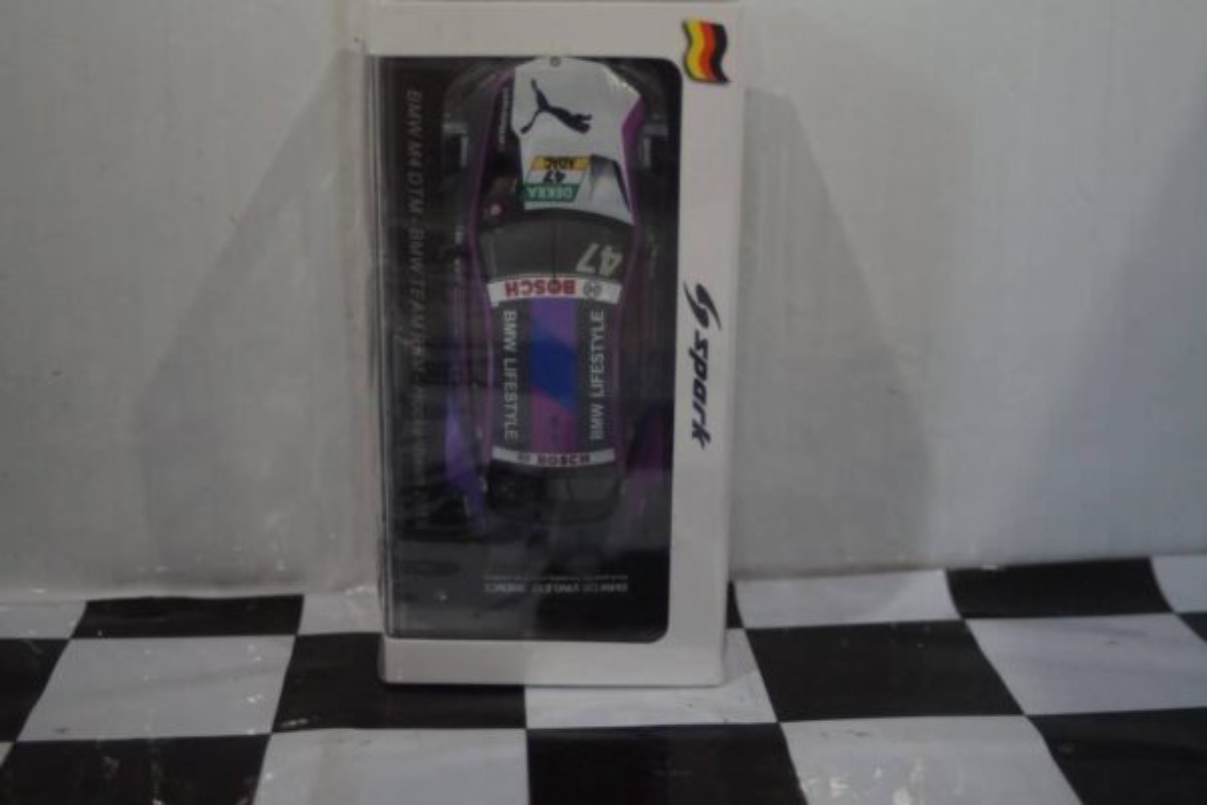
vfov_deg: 25.8
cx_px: 604
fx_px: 1760
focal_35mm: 52
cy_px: 402
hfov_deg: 37.9
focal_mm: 35
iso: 2000
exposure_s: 1/160
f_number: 4
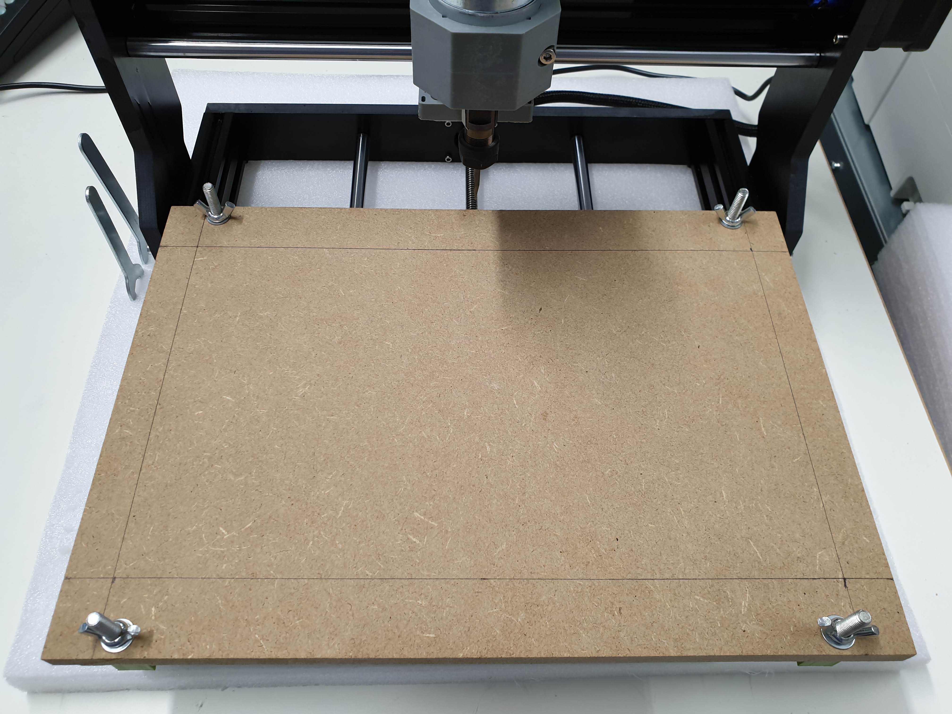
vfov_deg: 53.1
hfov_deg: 67.3
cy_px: 357
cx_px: 476
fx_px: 715
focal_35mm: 26
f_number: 2.4
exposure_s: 1/50
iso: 80
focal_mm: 4.3
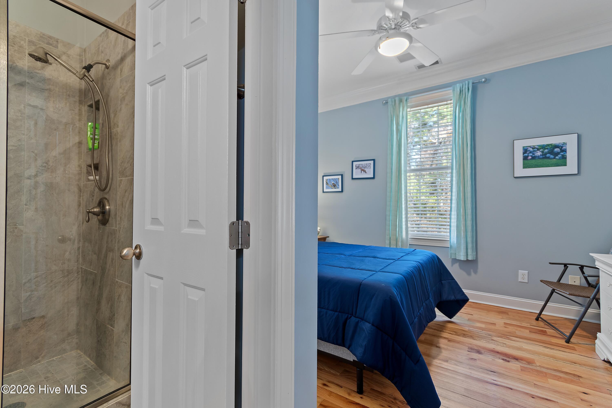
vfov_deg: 77.3
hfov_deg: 100.4
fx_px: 255
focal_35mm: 15
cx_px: 306
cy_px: 204
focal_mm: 10
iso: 100
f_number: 4.5
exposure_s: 1/1.25
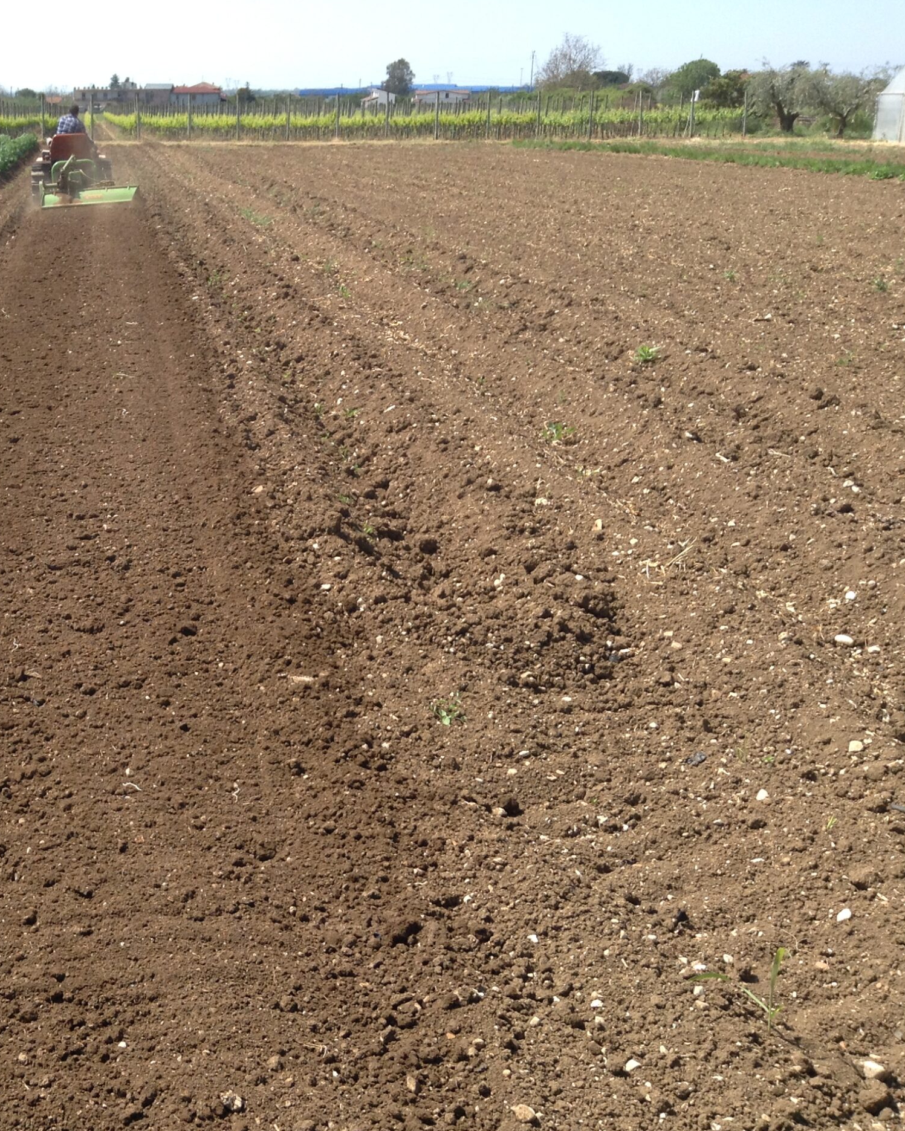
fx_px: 1473
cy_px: 562
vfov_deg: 42.0
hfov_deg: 32.9
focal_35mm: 44
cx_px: 149
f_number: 2.4
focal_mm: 3.3
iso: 25
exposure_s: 1/682
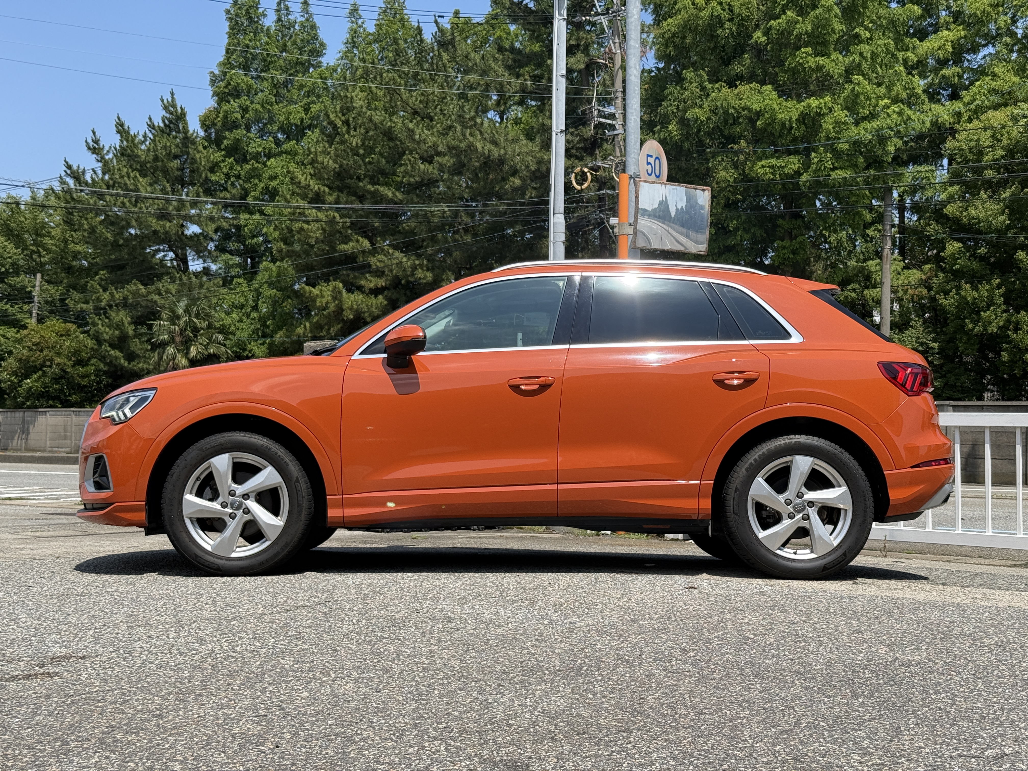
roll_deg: -0.5
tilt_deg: +2.2
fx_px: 1425
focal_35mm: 48
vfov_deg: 30.3
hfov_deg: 39.7
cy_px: 386
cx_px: 514
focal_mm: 6.76
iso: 64
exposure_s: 1/4098
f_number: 1.78
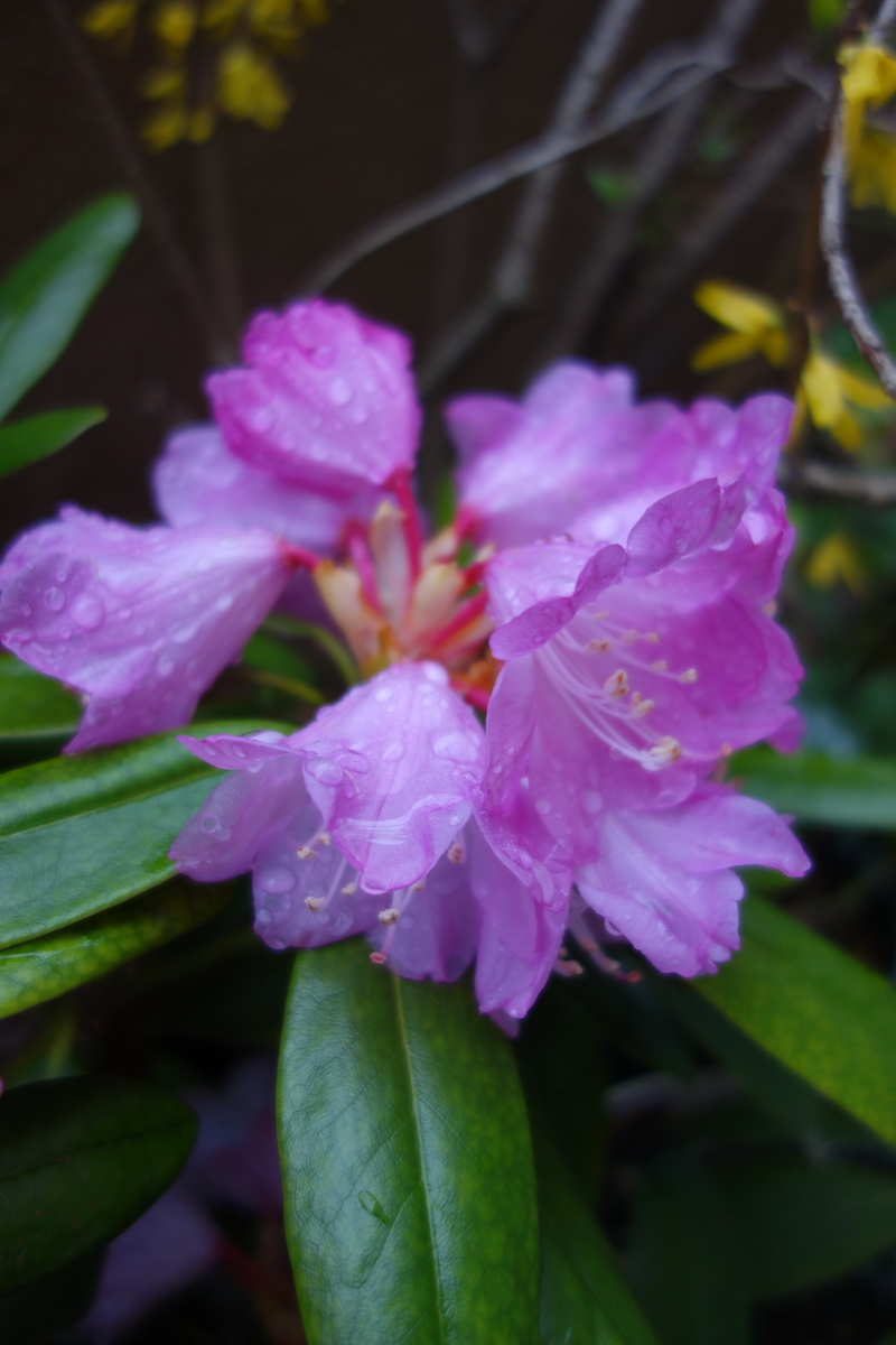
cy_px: 672
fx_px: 1045
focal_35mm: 28
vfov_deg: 65.5
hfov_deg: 46.4
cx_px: 448
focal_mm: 10.4
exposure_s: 1/80
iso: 125
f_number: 1.8
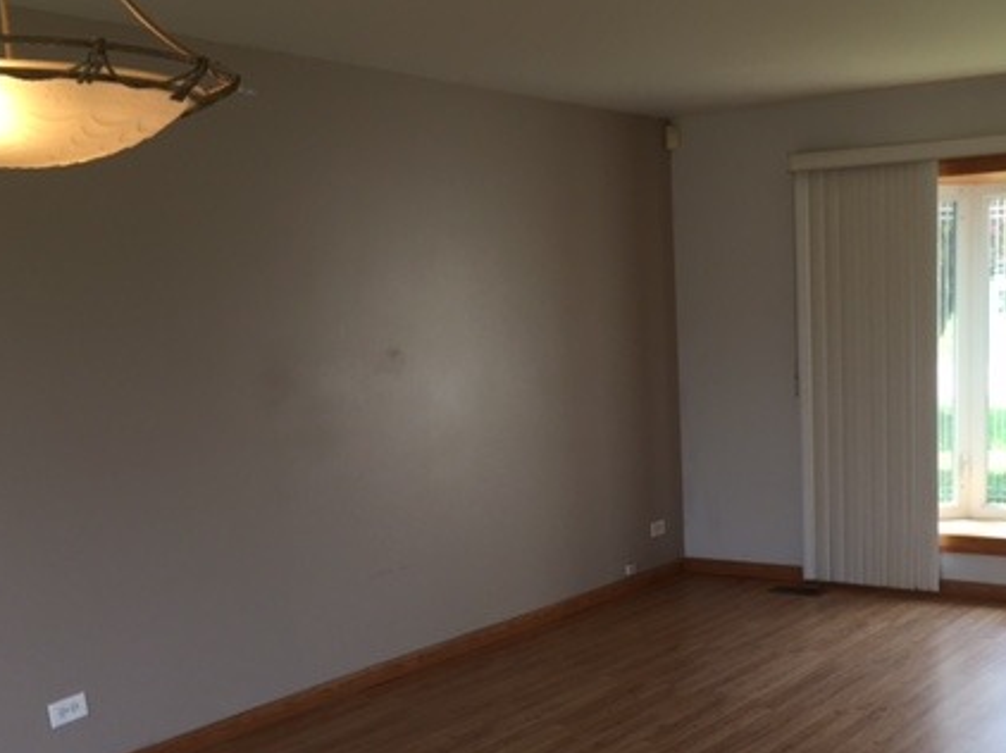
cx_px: 675
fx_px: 1278
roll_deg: +1.6
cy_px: 529
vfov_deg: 32.4
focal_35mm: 44
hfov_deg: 42.4
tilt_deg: -9.6
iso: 40
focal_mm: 4.15
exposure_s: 1/120
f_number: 2.2
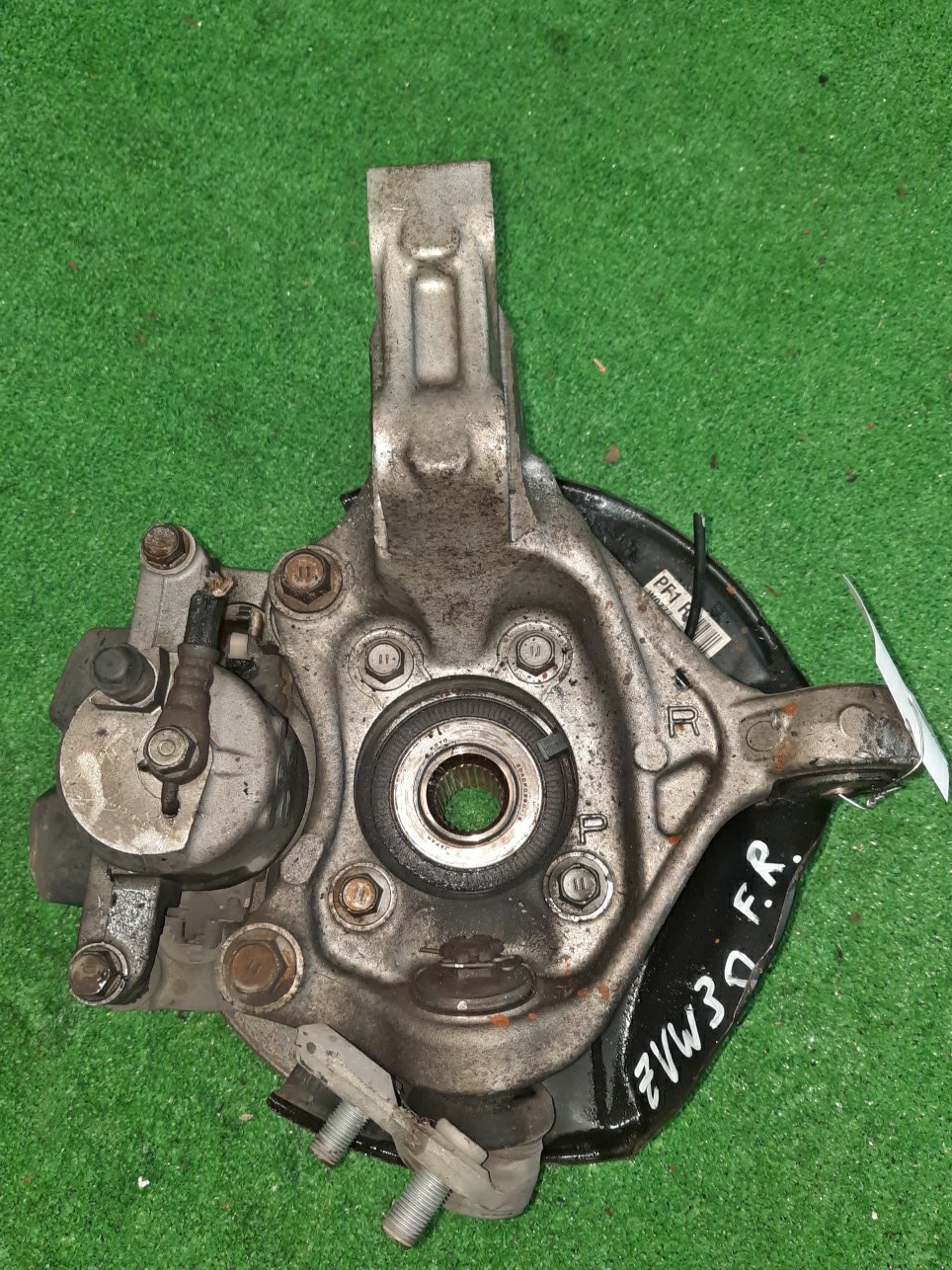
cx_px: 464
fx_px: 1027
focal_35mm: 28
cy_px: 679
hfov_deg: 49.7
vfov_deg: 63.4
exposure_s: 1/50
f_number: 2
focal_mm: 4.6
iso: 364
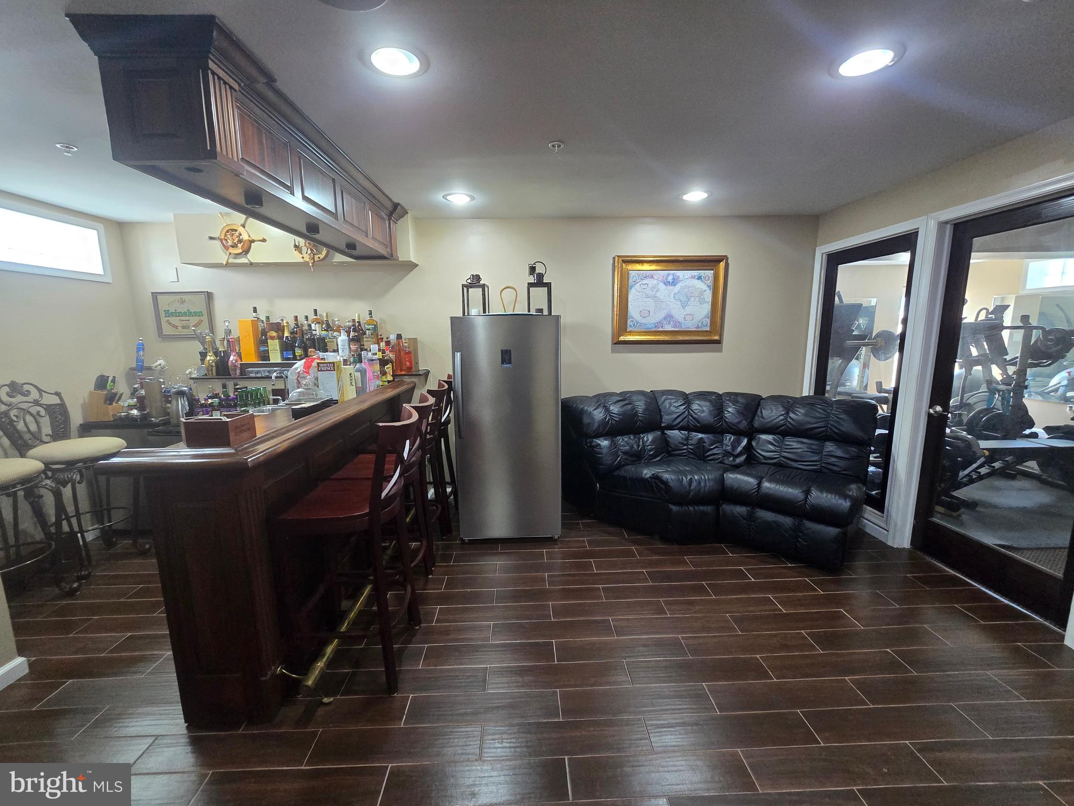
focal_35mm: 13
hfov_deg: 106.2
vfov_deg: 89.9
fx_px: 403
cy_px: 403
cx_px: 537
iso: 640
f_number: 2.2
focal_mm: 2.2
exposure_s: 1/60
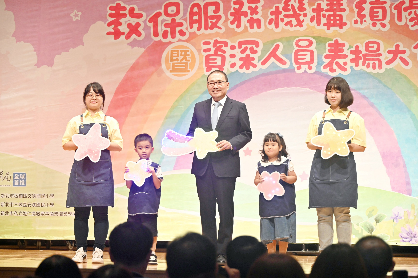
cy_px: 139
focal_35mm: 125
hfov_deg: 16.4
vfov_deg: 11.0
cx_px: 209
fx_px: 1451
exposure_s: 1/125
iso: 2000
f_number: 7.1
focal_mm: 125
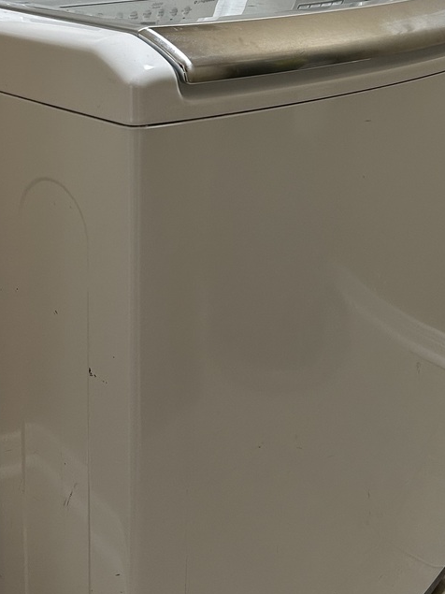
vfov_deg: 31.7
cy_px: 105
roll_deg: -1.4
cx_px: 240
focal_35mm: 59
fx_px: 1012
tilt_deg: -12.8
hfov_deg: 24.8
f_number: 1.5
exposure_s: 1/60
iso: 160
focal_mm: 5.7
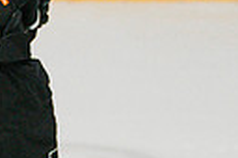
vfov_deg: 1.3
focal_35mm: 1081
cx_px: -141
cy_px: -8
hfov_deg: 1.9
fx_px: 7137
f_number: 3.2
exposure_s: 1/1600
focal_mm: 176
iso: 3200
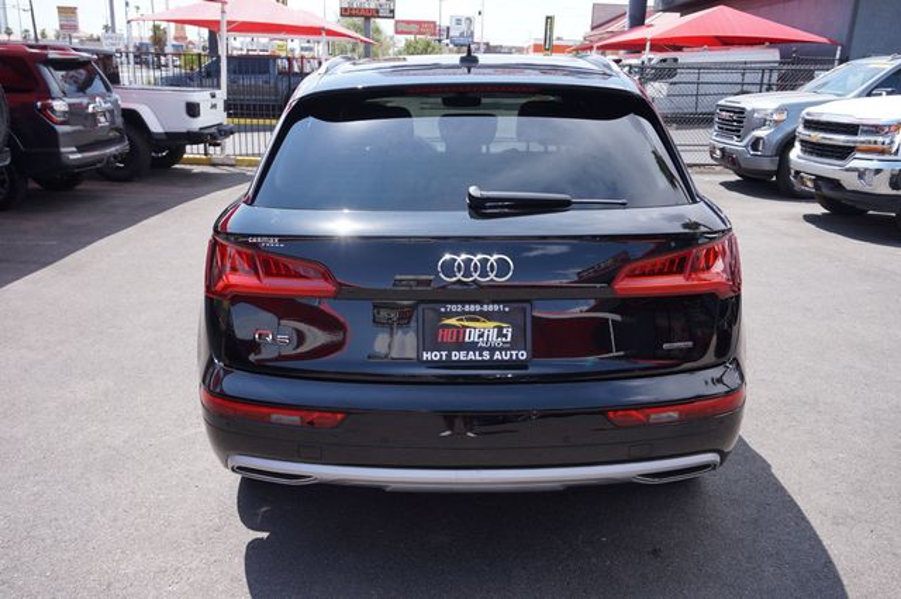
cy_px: 300
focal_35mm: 30
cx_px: 450
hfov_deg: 62.0
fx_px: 750
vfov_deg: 43.6
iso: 100
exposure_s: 1/200
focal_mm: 20
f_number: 5.6
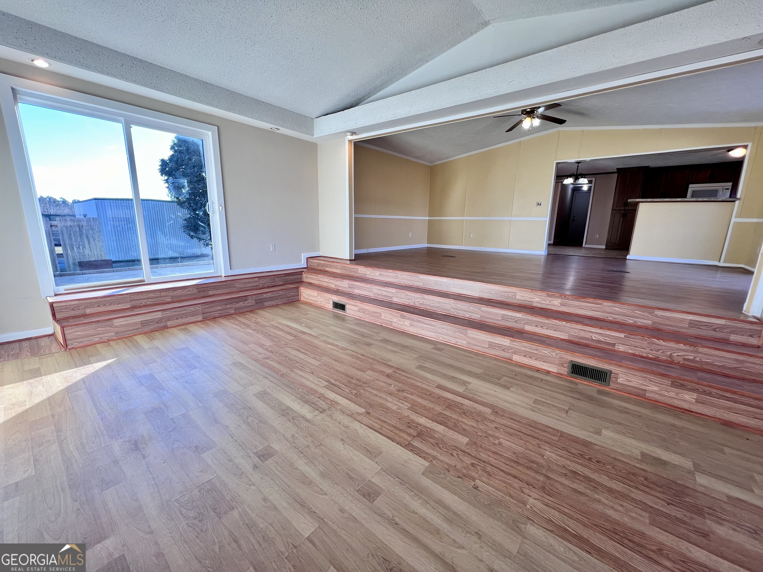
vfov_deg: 89.9
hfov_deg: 106.2
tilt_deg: -12.4
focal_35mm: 13
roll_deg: -1.2
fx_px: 287
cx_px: 382
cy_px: 286
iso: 50
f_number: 1.8
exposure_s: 1/120
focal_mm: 1.57
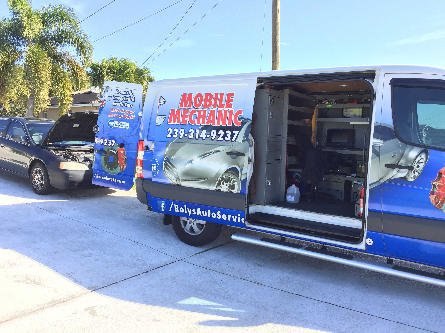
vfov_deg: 48.2
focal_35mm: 29
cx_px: 222
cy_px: 166
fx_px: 373
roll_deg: -1.9
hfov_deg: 61.7
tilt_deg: -3.7
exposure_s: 1/494
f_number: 2.2
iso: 32
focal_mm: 4.15
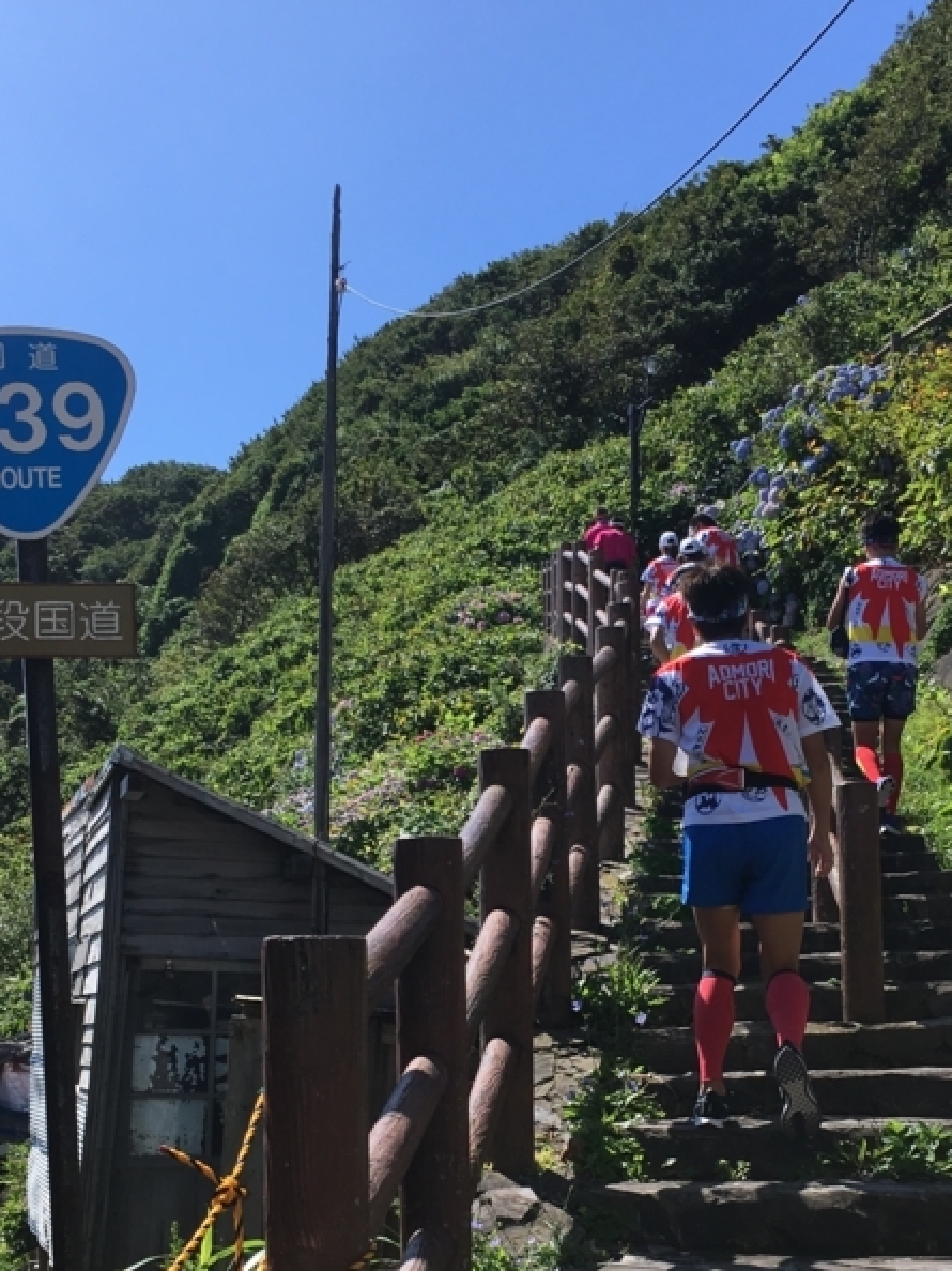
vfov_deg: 37.5
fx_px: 1835
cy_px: 920
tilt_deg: +2.4
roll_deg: -3.3
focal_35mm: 50
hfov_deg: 29.0
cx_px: 584
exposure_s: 1/1479
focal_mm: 4.15
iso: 25
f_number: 2.2
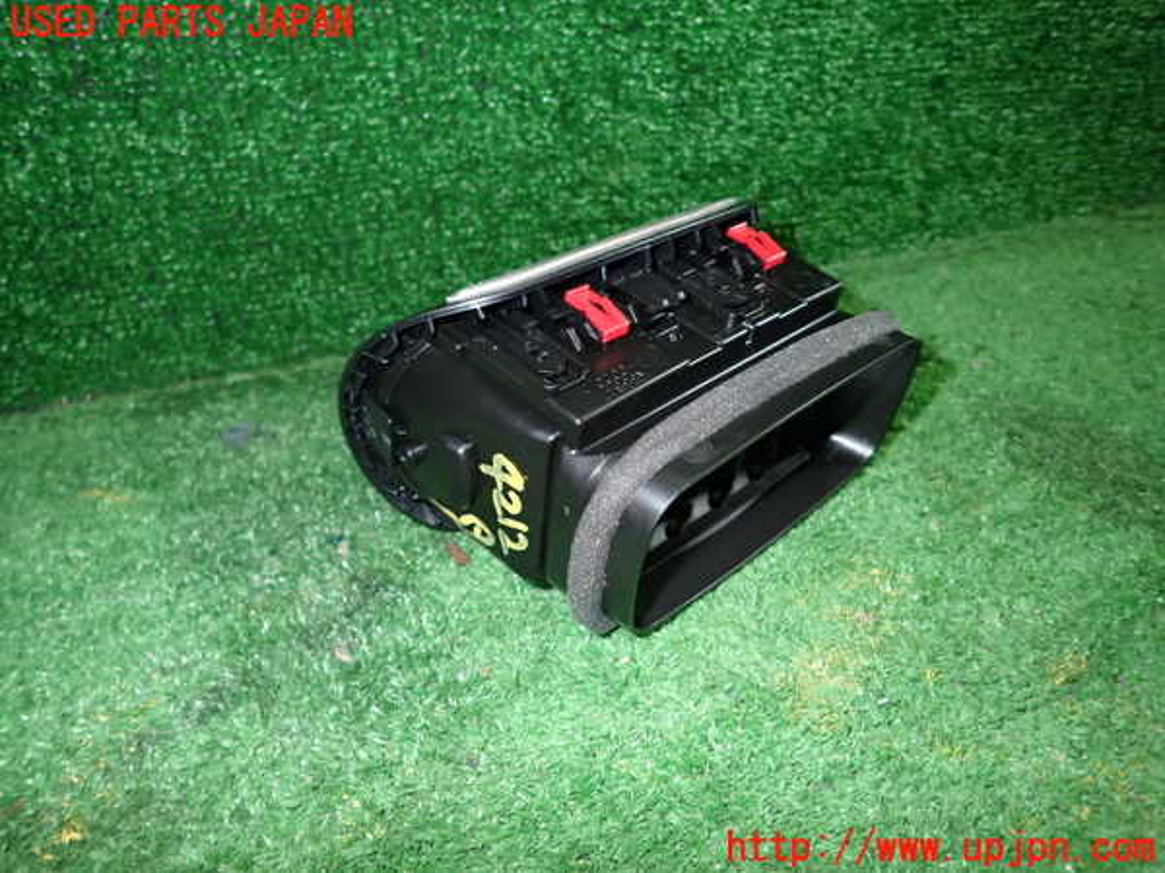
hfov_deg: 69.4
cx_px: 582
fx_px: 841
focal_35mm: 25
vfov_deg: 54.9
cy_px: 436
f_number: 5.6
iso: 250
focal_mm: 4.5
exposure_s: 1/30
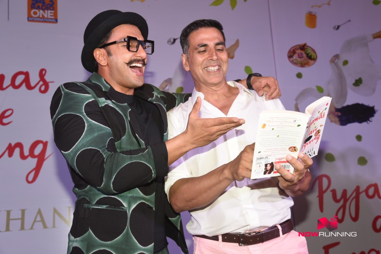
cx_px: 192
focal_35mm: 41
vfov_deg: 32.6
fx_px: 434
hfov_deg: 47.4
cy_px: 125
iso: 1000
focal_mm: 40
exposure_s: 1/160
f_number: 5.6
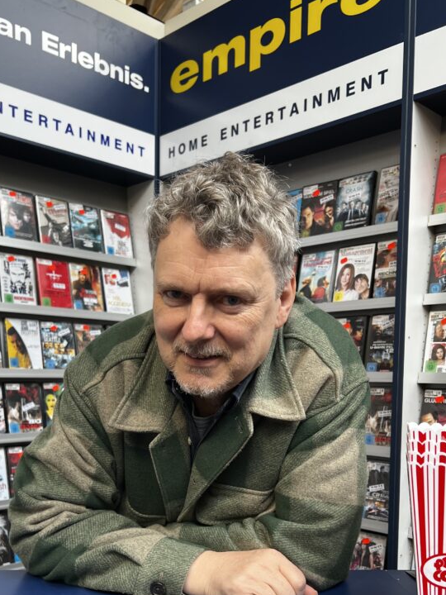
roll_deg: -1.5
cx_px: 190
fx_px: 636
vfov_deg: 48.8
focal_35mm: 37
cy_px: 420
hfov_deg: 38.6
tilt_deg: -4.8
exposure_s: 1/121
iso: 64
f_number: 1.5
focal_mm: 5.7
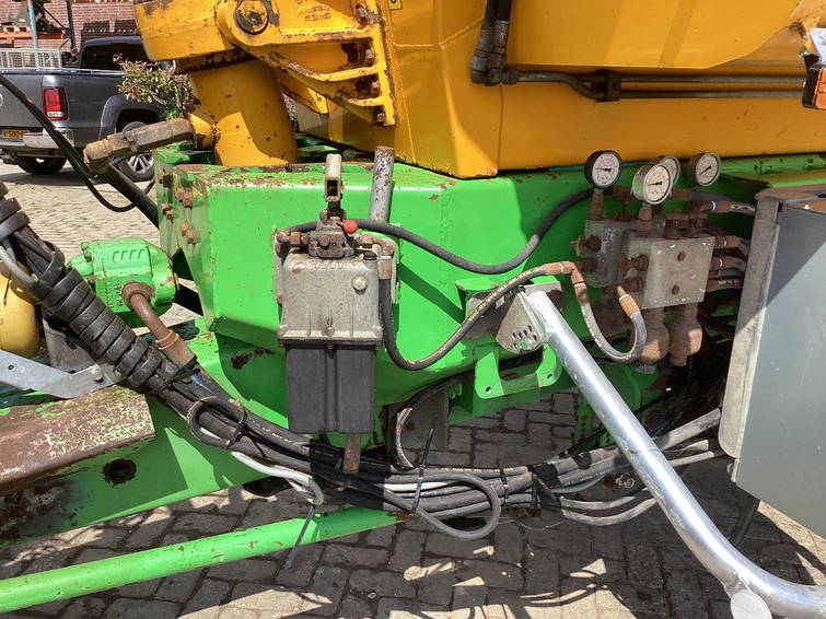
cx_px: 413
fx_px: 740
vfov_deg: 45.4
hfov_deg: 58.4
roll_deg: -0.4
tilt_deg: -17.6
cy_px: 310
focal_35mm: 31
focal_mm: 3.3
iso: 25
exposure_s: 1/981
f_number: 2.4
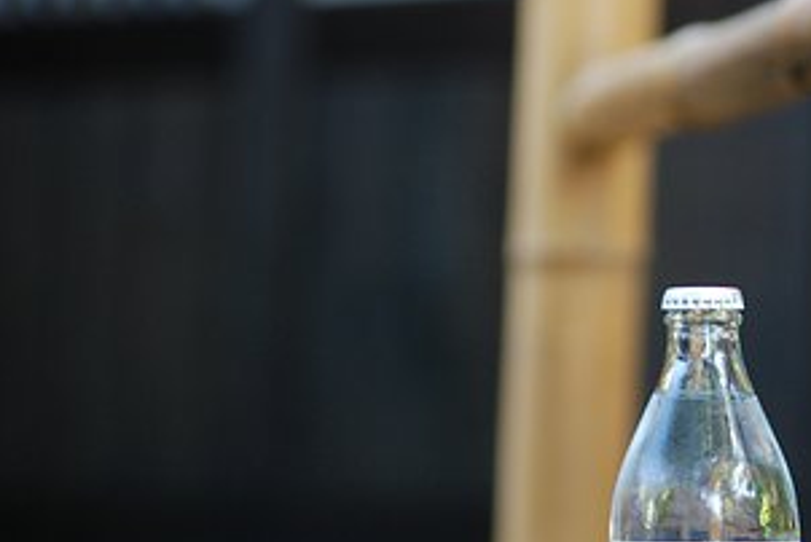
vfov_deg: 6.0
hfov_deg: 9.0
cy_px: 390
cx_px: 677
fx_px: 5164
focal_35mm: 229
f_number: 3
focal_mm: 90
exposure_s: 1/100
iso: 400
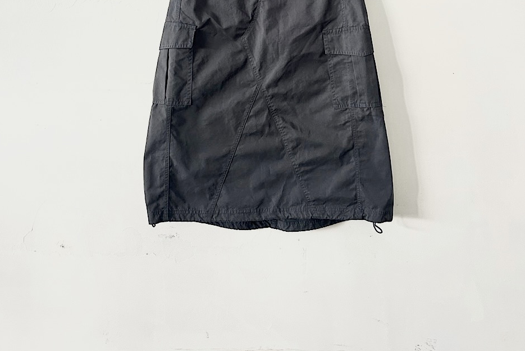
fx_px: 540
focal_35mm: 37
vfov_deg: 33.0
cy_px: -1
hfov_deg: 51.9
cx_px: 268
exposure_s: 1/61
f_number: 1.5
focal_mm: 5.7
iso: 125
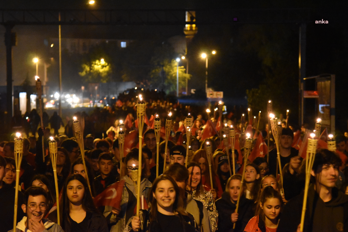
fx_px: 1189
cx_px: 174
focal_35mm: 123
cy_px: 116
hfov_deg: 16.7
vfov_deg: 11.1
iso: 6400
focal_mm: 82
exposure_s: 1/40
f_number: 4
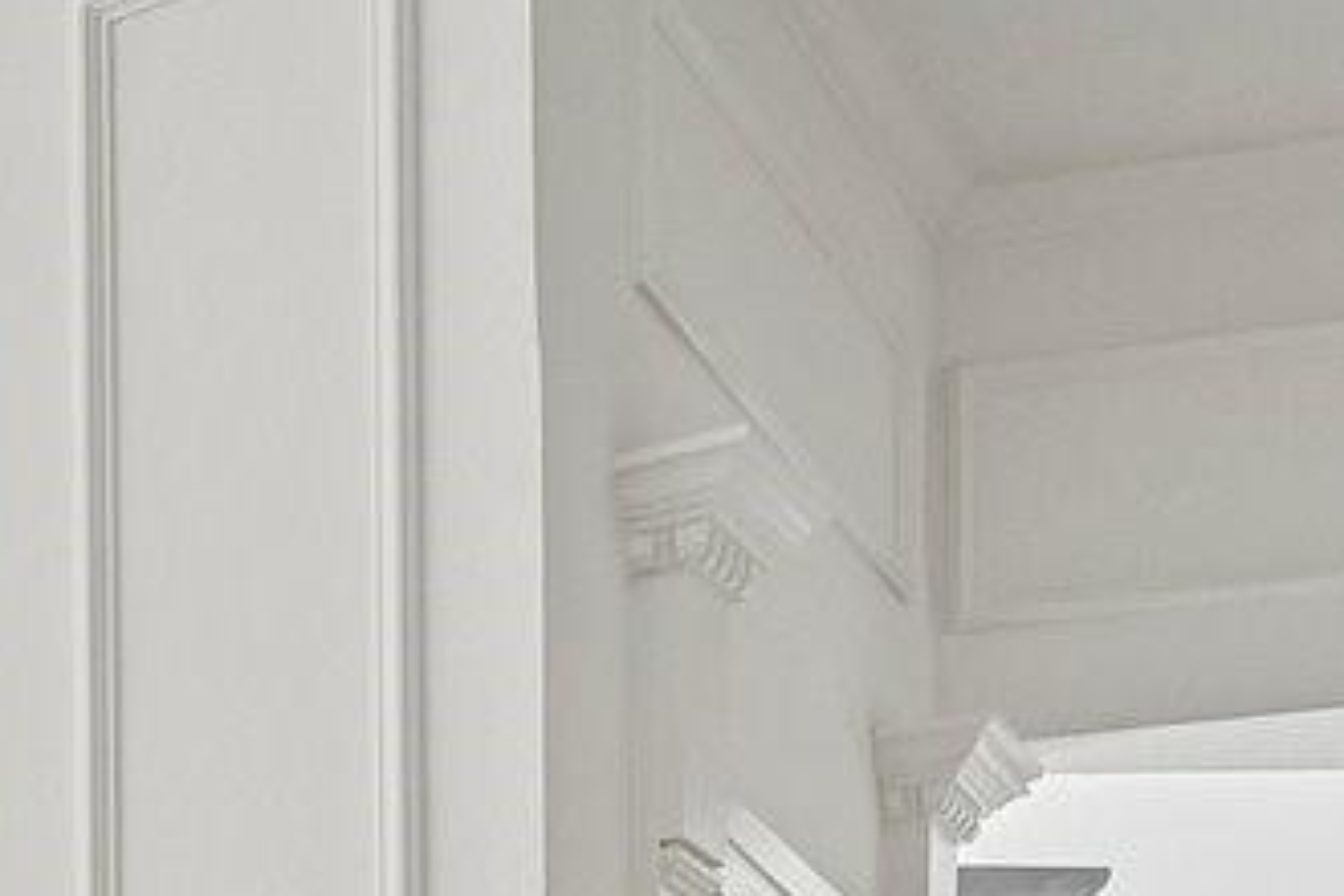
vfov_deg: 13.1
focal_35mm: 87
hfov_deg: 16.6
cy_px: 1924
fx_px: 3248
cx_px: -1470
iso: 400
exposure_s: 1/200
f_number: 8
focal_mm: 14
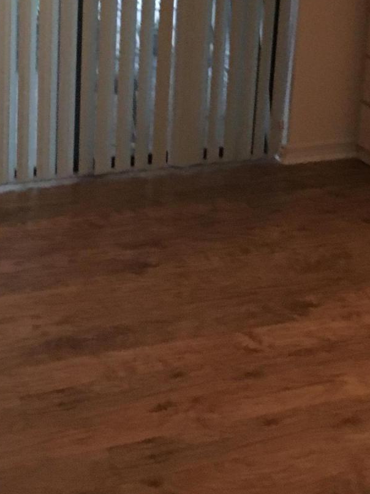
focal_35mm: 72
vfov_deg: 26.4
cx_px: 216
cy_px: 75
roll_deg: -4.1
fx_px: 1027
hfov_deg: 20.4
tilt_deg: -14.6
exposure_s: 1/15
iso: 320
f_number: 2.2
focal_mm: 4.15
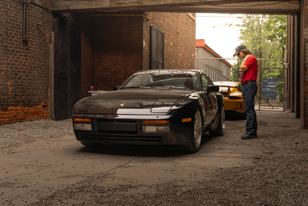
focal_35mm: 42
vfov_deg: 31.9
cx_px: 154
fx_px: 359
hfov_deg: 46.4
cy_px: 103
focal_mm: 28
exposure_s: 1/100
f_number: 4
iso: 100
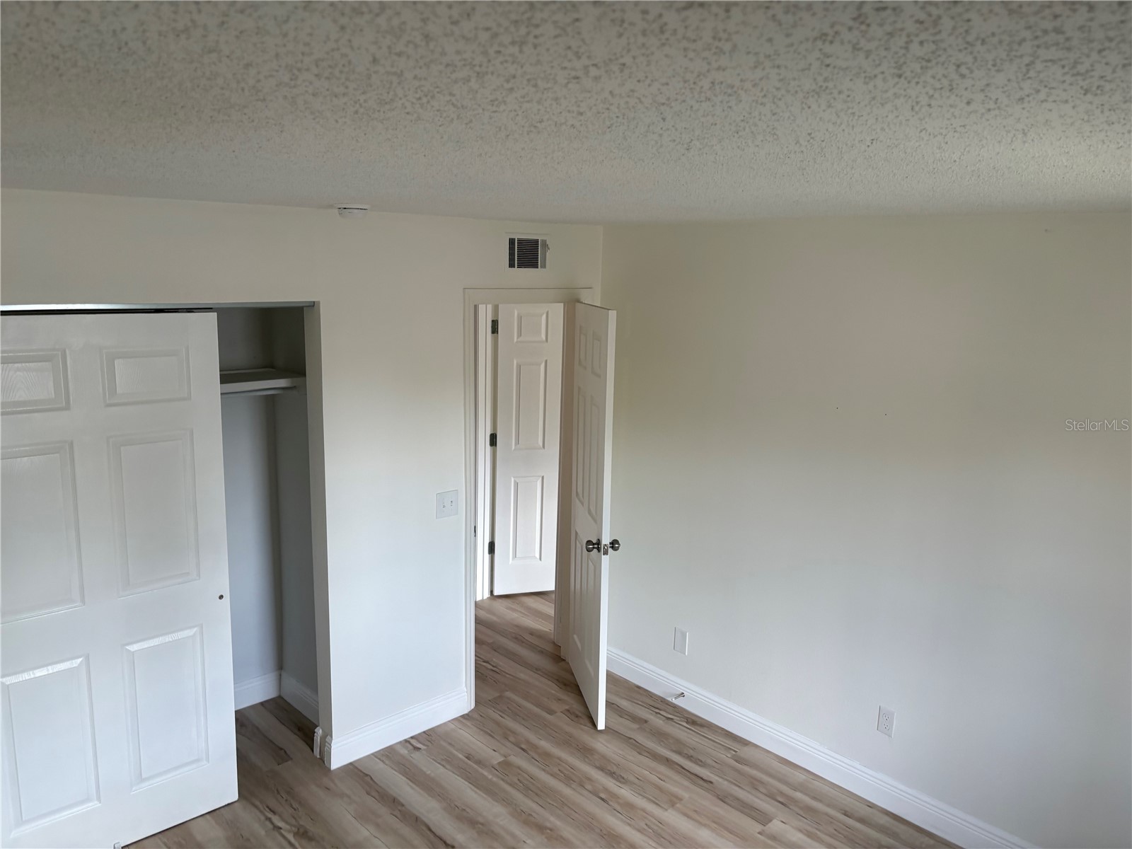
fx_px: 850
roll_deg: -1.3
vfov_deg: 53.1
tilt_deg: -10.4
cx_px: 566
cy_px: 424
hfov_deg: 67.3
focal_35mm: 26
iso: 125
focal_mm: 5.96
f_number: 1.6
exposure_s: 1/121
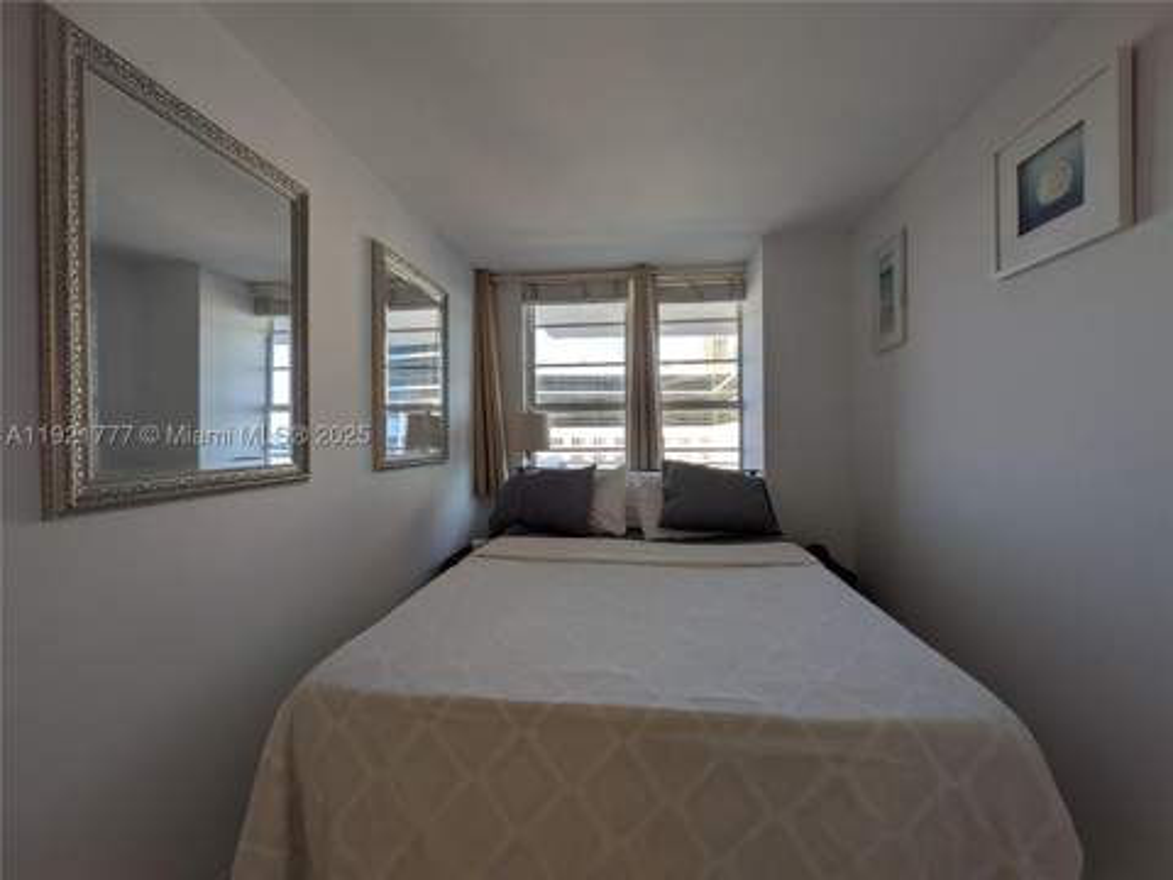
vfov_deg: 85.7
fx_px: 474
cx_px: 586
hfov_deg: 102.1
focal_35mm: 14
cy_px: 440
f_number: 2.2
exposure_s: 1/100
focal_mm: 1.83
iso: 70
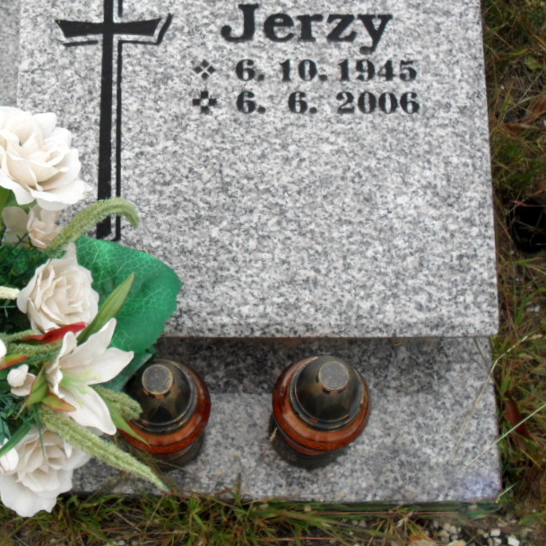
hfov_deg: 32.3
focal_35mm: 52
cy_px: 205
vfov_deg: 32.6
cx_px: 152
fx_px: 928
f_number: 3.2
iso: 100
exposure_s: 1/350
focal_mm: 6.3
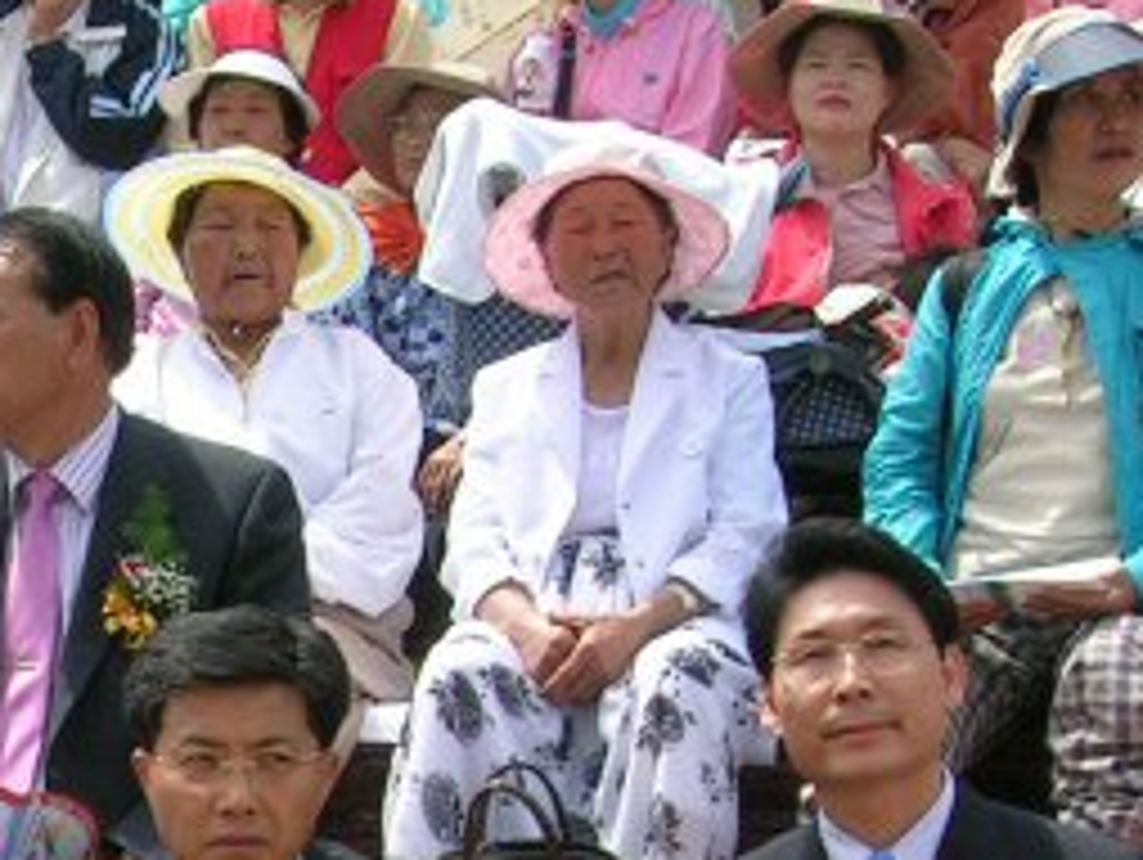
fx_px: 5189
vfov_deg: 9.3
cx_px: -207
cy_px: 1024
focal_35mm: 157
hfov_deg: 12.3
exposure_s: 1/220
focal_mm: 8.6
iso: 50
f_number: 5.7
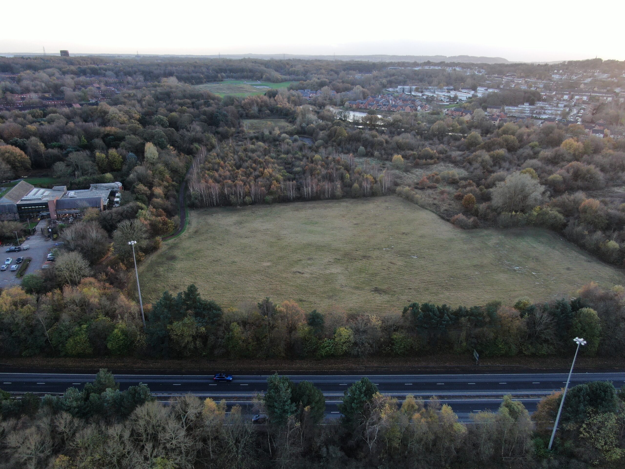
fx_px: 433
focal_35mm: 24
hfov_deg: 71.6
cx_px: 312
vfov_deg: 56.8
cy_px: 234
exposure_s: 1/100
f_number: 2.8
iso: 100
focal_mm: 4.39
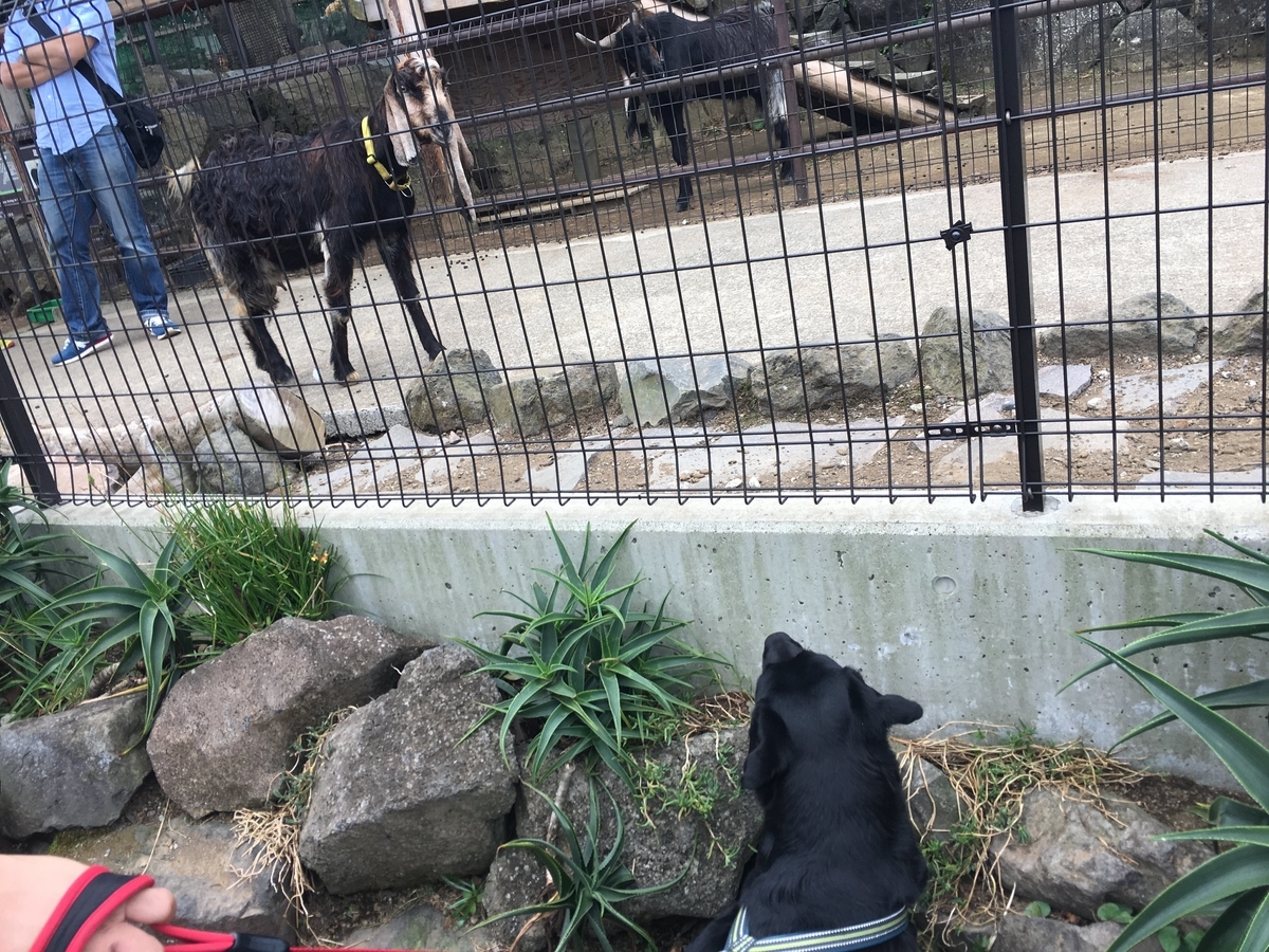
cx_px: 634
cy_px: 476
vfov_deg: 48.2
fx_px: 1063
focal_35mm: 29
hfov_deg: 61.7
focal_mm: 4.15
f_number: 2.2
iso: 25
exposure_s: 1/213
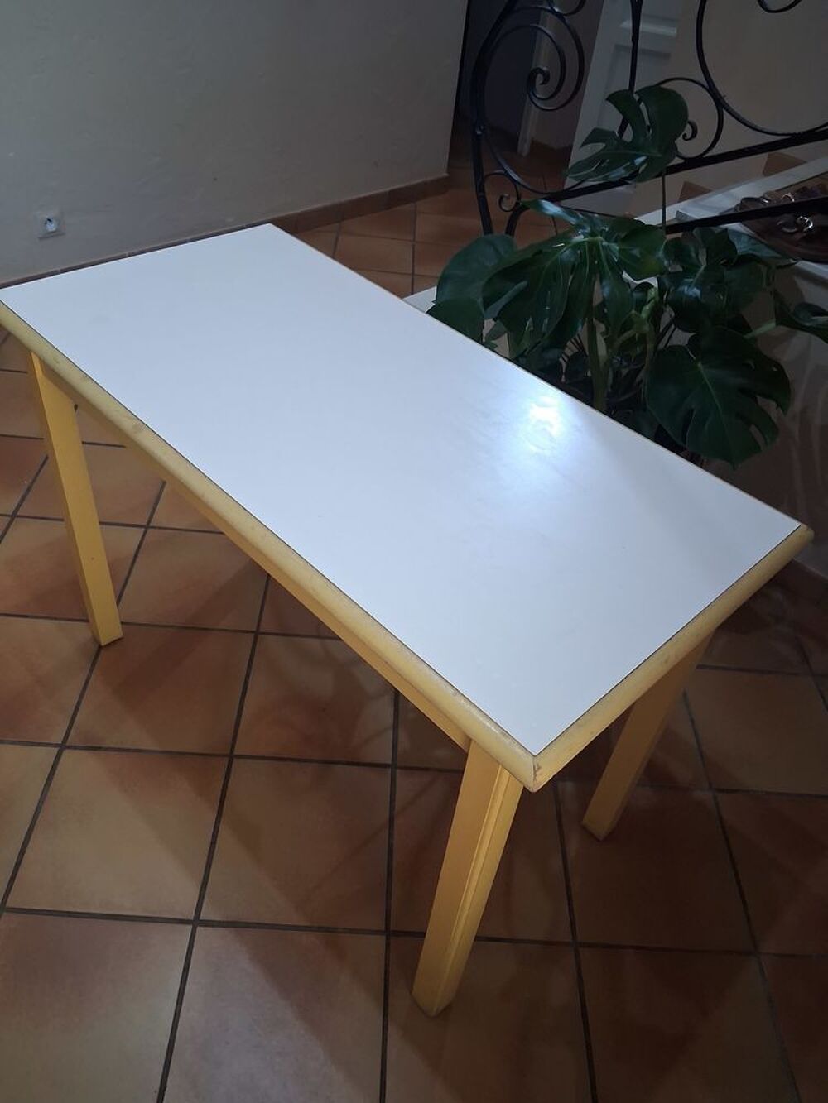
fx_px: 829
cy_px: 552
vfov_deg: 67.3
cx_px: 414
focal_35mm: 26
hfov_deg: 53.1
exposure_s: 1/50
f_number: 1.8
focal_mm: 3.98
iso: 400
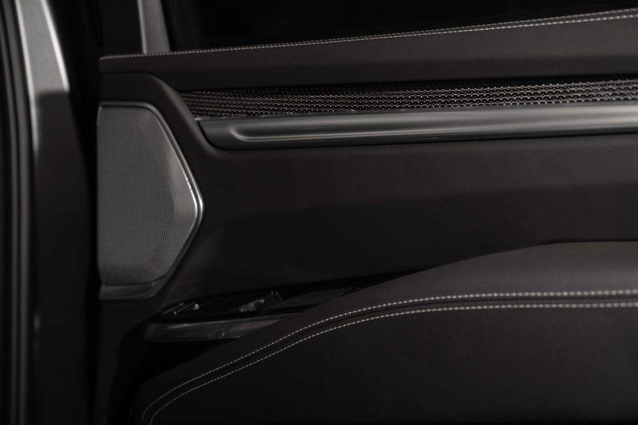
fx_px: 939
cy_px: 212
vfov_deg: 25.5
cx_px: 319
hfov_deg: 37.5
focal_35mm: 53
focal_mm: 53
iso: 250
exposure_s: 1/50
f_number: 3.2
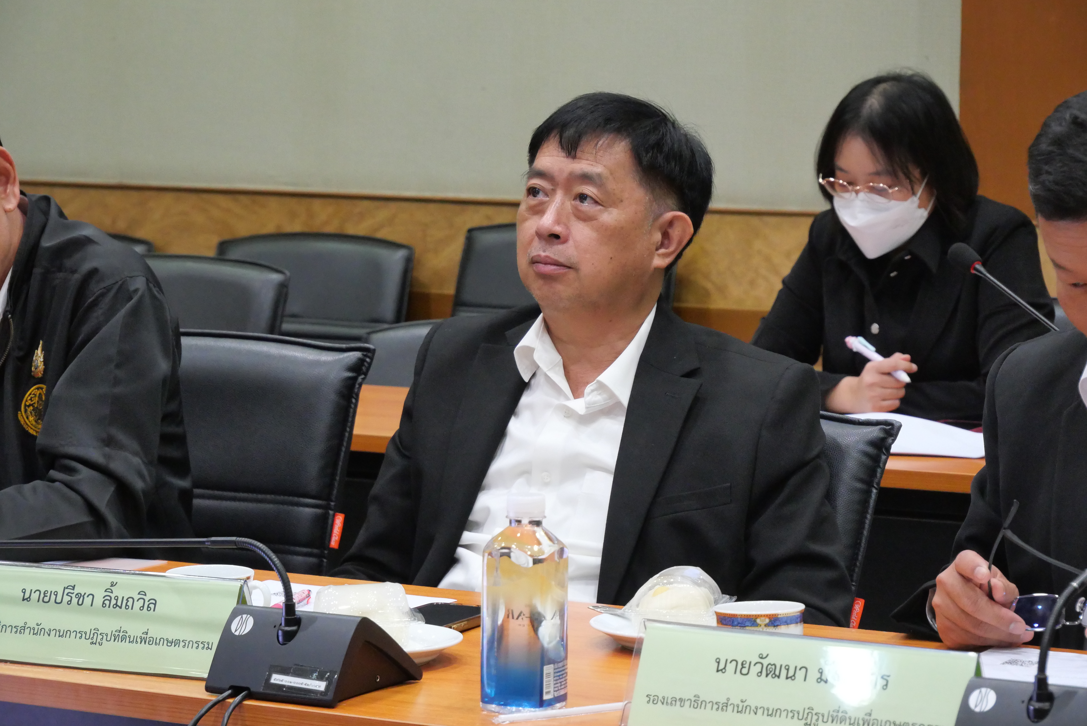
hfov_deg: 16.5
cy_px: 363
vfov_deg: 11.1
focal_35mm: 124
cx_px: 544
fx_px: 3746
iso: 3200
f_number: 5.6
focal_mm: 60
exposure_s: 1/80
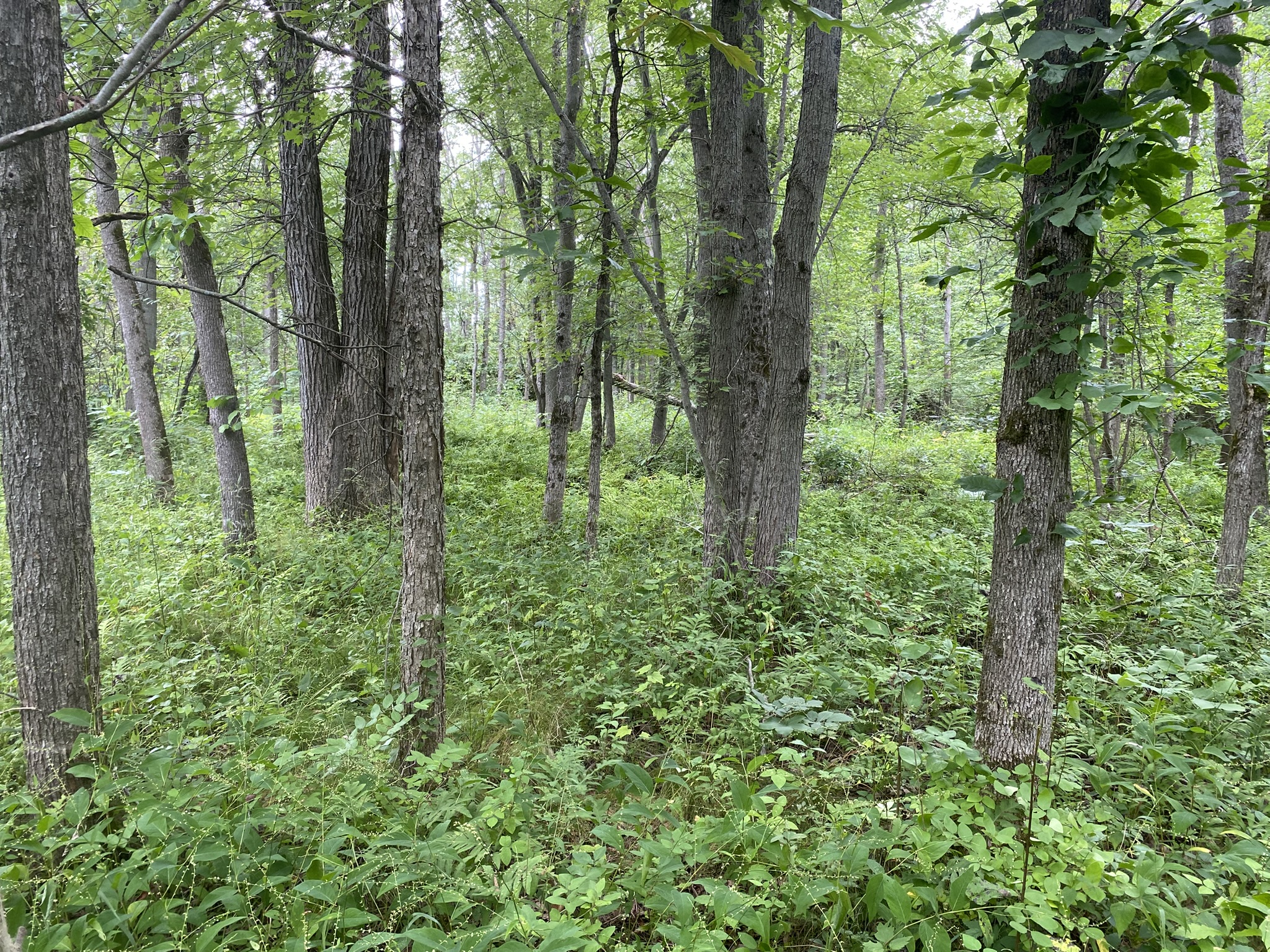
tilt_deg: -5.6
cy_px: 476
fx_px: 954
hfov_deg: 67.3
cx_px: 635
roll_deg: -1.0
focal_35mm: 26
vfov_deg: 53.1
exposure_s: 1/121
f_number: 1.8
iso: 100
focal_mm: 4.25
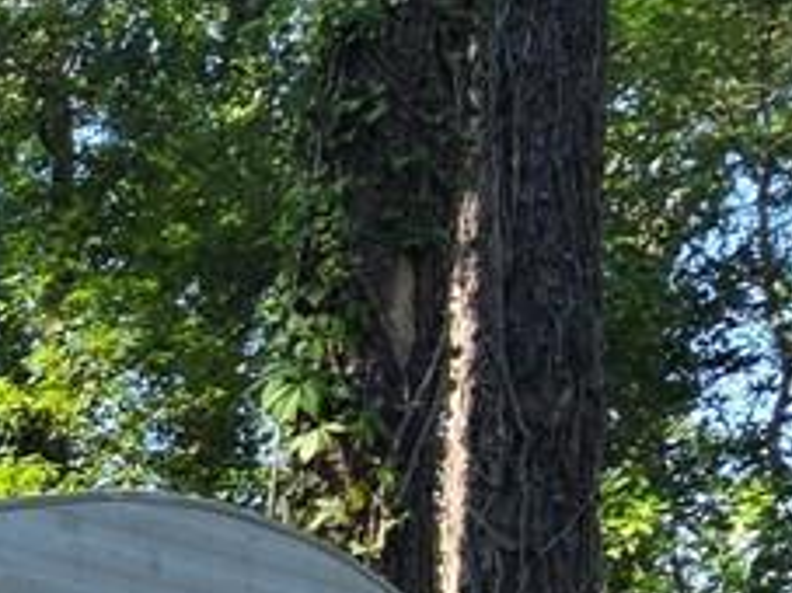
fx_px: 3705
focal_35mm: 162
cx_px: -1964
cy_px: 1109
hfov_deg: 8.7
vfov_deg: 8.7
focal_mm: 6.3
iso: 32
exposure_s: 1/359
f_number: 1.7
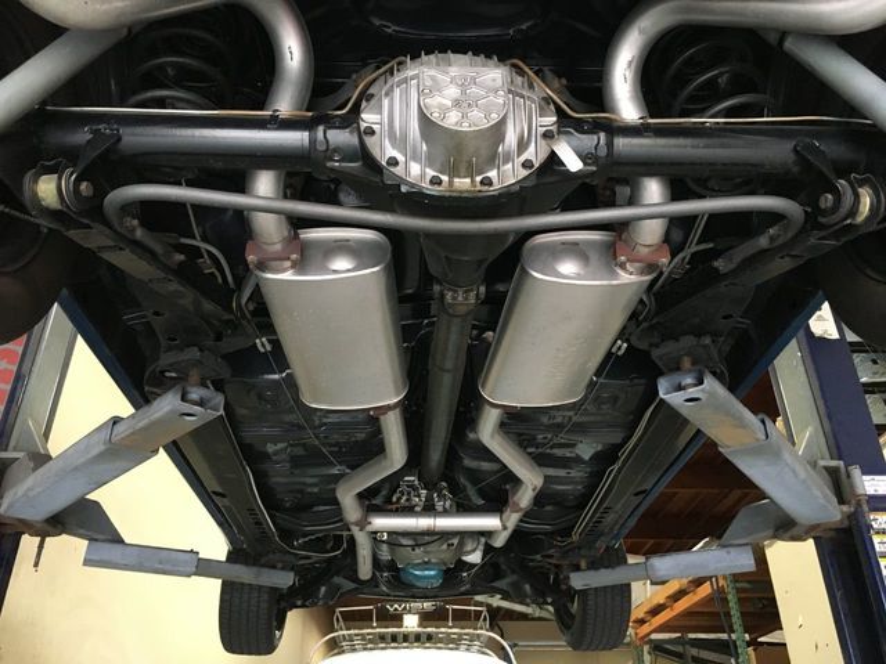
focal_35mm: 29
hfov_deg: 61.7
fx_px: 742
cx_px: 443
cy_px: 332
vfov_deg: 48.2
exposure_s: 1/30
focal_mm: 4.15
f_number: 2.2
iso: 200
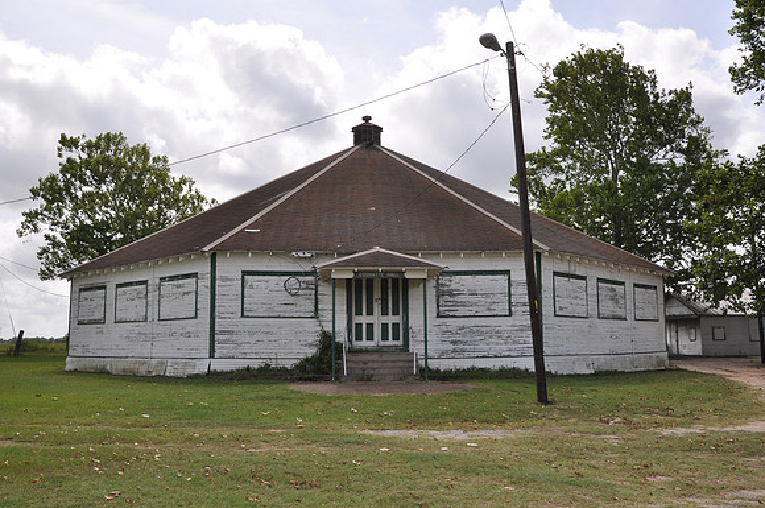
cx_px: 382
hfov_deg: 57.3
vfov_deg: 39.9
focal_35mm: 33
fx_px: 700
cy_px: 254
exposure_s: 1/160
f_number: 13
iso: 200
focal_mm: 22
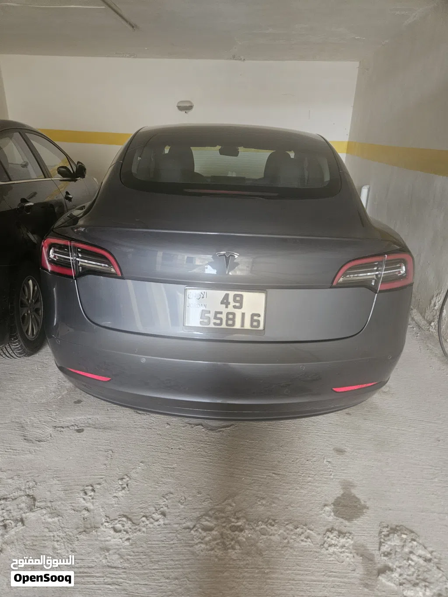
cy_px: 298
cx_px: 224
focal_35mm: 23
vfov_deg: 73.9
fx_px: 397
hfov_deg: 58.9
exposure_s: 1/60
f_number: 1.8
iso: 800
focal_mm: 5.4
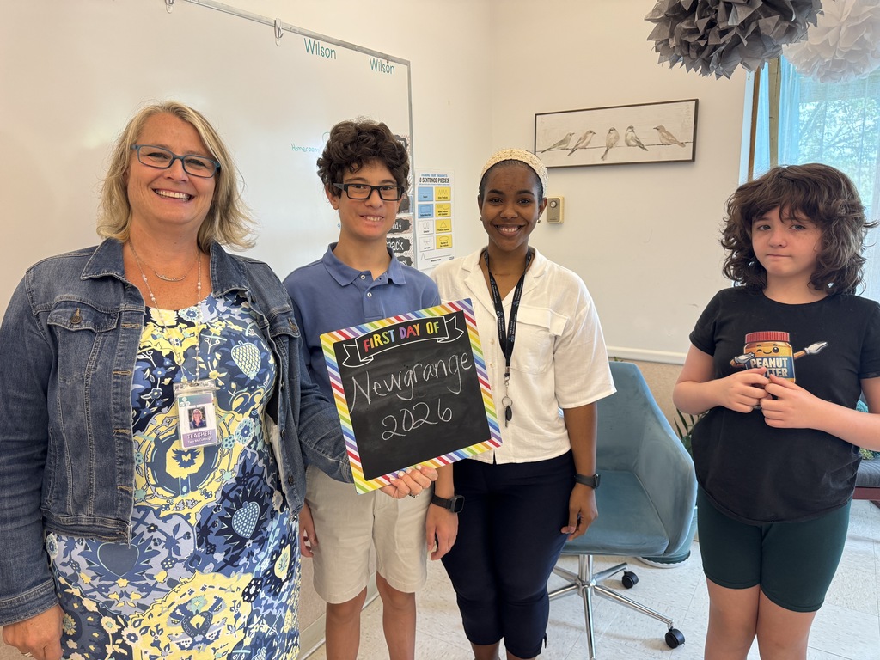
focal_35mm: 24
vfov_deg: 56.8
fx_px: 610
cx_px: 440
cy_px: 330
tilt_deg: -10.8
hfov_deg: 71.6
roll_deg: +1.7
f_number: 1.78
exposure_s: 1/120
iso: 200
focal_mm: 6.76
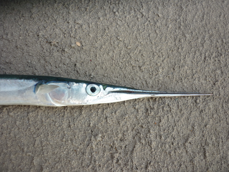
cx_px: 114
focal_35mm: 33
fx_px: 218
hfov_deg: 55.4
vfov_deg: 42.9
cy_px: 86
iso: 80
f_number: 2.8
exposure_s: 1/100
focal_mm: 5.5
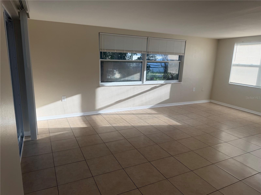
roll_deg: -0.7
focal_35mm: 24
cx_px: 130
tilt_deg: -12.9
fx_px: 181
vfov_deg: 56.8
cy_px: 98
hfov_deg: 71.6
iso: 80
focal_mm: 6.76
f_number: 1.78
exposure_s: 1/535
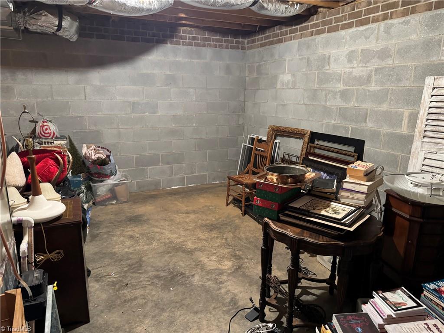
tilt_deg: -13.2
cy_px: 166
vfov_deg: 56.8
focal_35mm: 24
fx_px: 308
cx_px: 222
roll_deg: -0.7
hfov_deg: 71.6
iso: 800
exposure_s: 1/40
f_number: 1.78
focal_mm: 6.76
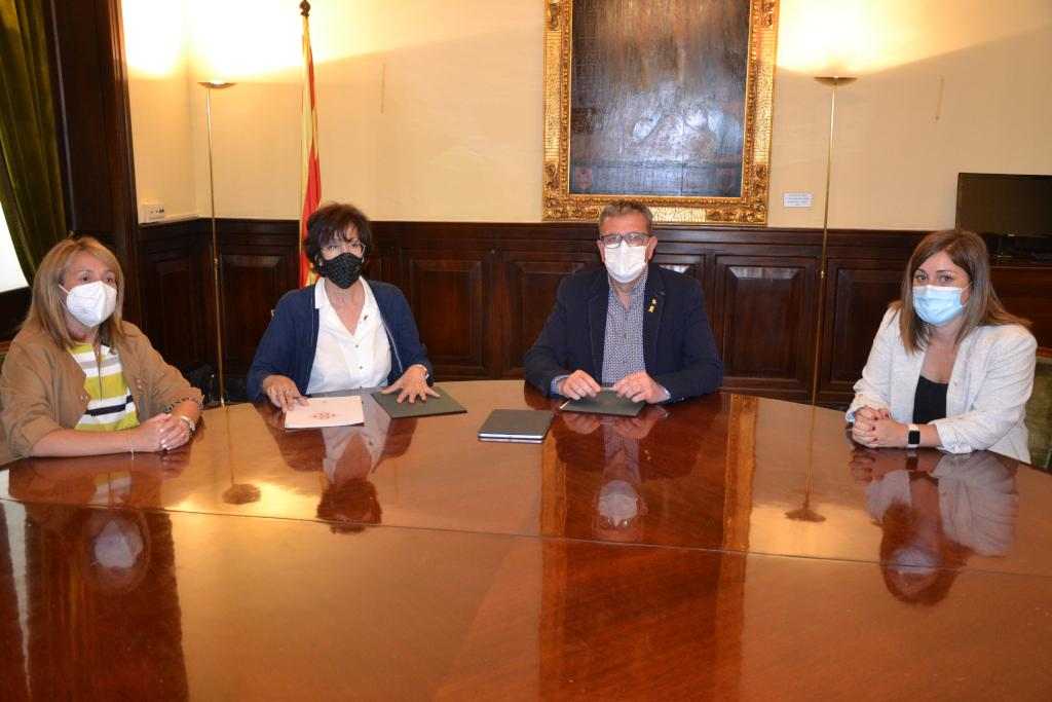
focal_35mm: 33
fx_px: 964
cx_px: 526
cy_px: 351
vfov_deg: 40.0
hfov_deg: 57.2
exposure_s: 1/60
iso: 1400
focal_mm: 22
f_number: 3.8
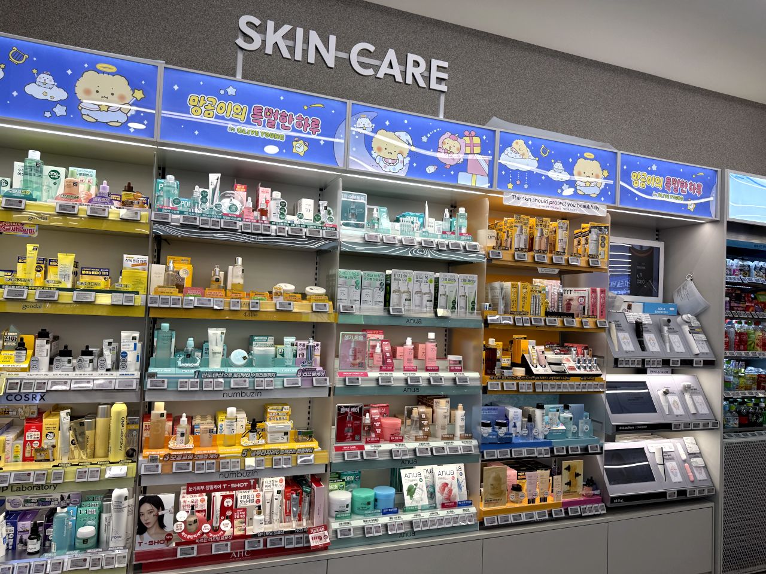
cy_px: 287
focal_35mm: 24
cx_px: 383
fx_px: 531
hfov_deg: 71.6
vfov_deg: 56.8
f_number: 1.78
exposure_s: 1/274
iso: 64
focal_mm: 6.76
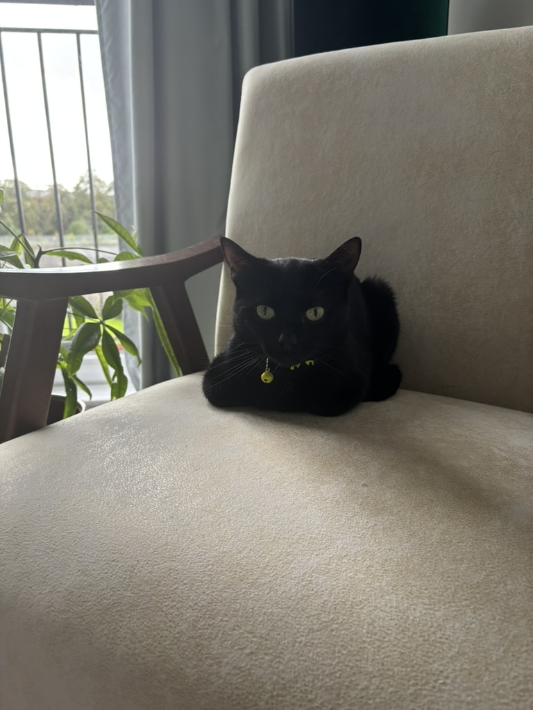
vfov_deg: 67.3
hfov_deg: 53.1
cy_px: 355
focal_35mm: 26
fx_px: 534
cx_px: 266
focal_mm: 5.96
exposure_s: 1/115
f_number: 1.6
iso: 125
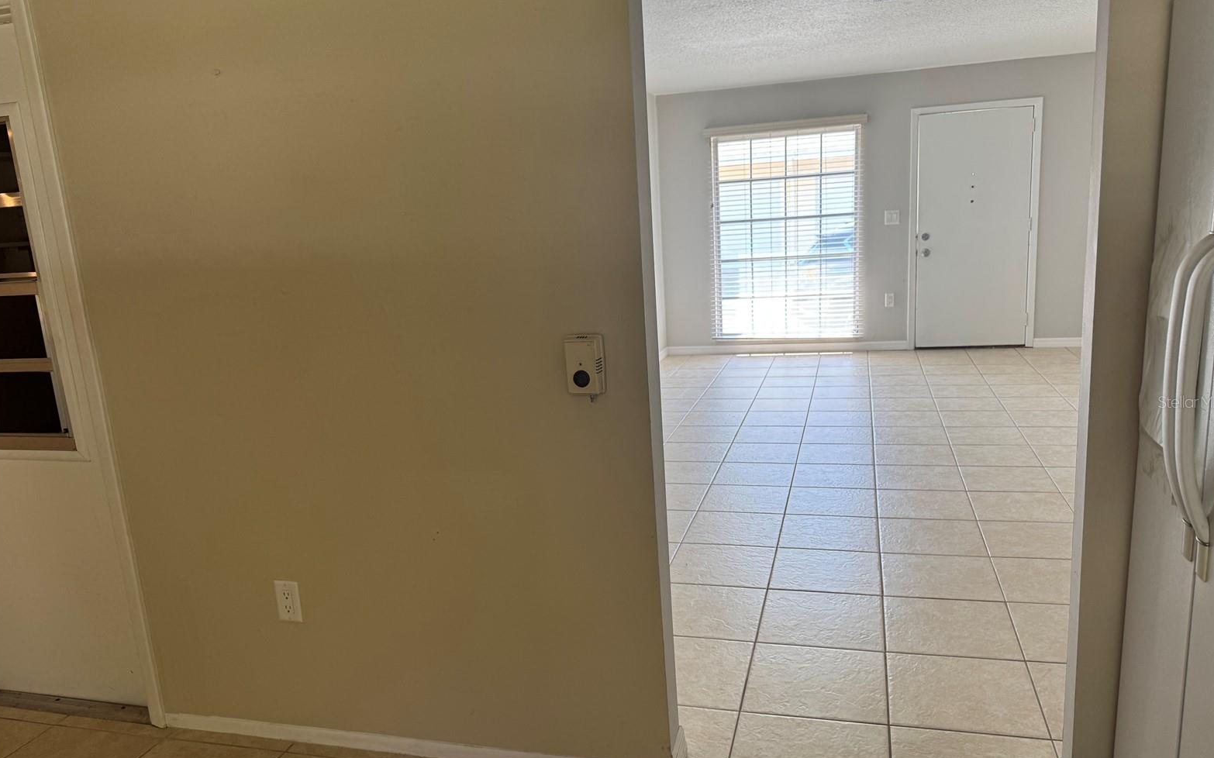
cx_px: 611
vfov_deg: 47.5
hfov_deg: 70.4
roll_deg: +3.9
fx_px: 860
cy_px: 401
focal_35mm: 26
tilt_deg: -12.6
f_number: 1.78
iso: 125
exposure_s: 1/120
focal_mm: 6.76
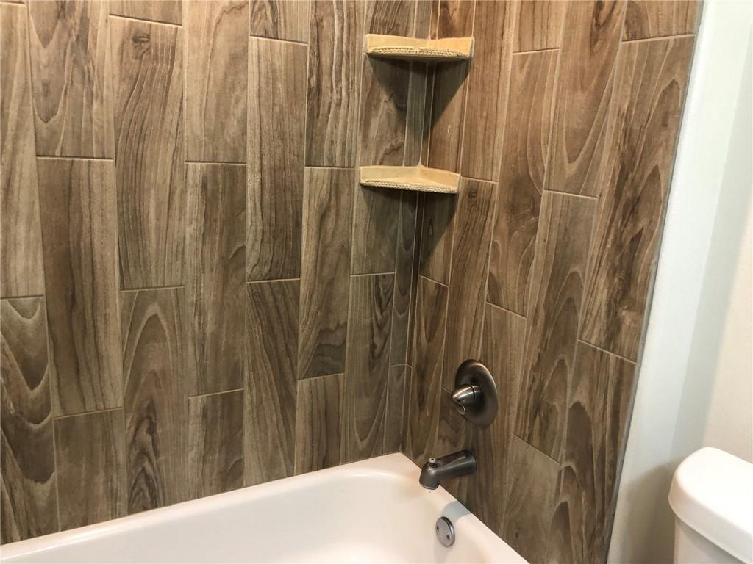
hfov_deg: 63.4
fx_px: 609
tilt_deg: -13.1
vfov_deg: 49.7
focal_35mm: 28
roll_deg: -4.0
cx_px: 376
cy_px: 282
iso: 50
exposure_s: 1/15
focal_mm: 4
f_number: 1.8
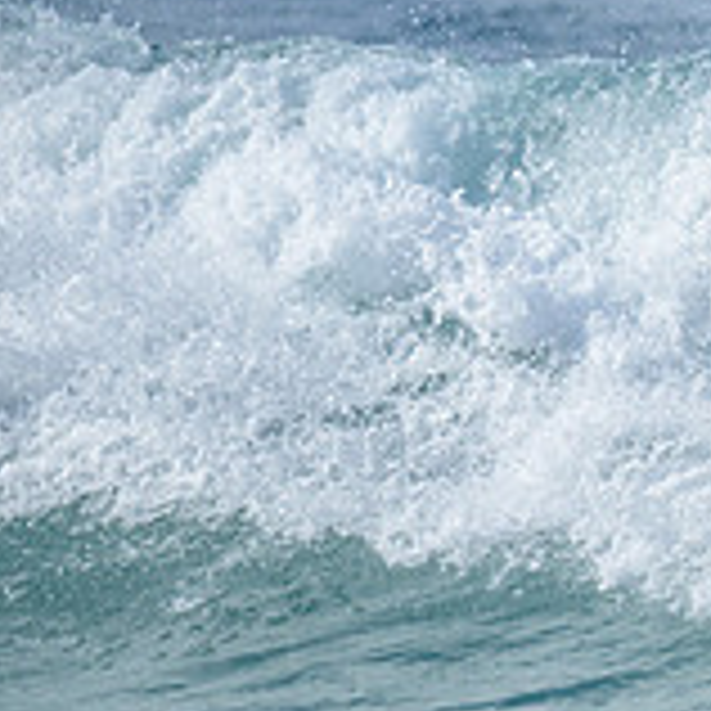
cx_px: 1296
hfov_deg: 0.7
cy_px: 407
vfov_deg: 0.7
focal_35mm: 2502
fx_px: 58141
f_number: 6.3
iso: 360
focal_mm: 800
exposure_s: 1/2500
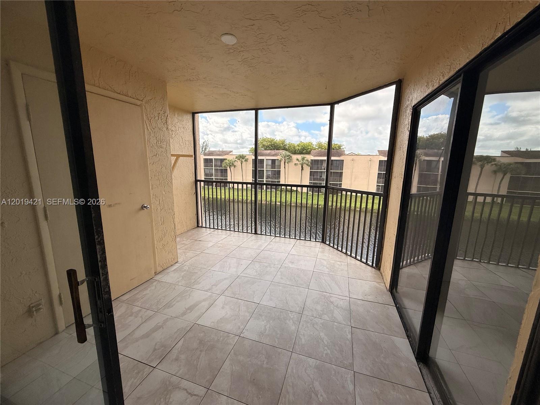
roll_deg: -0.6
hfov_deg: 102.1
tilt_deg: -9.7
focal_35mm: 14
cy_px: 202
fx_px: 218
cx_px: 270
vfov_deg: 85.7
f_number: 2.2
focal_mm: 2.22
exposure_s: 1/664
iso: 64
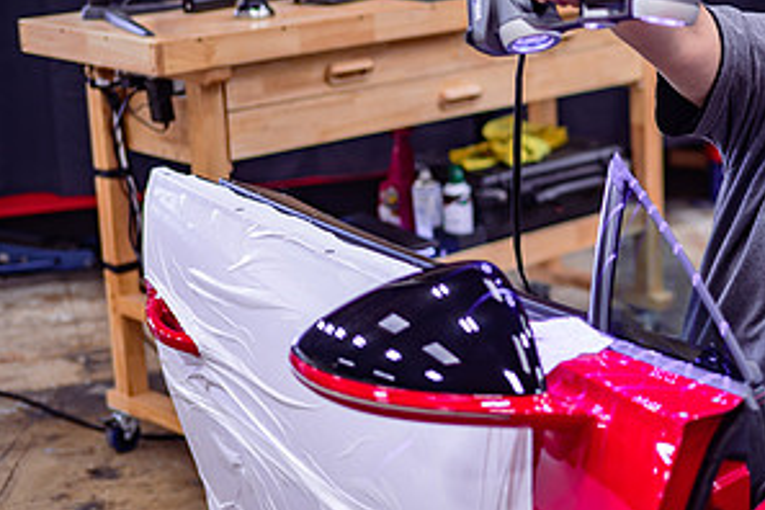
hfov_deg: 25.2
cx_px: 698
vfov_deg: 17.4
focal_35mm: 78
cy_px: 143
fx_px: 1657
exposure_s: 1/60
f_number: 2
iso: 100
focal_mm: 40
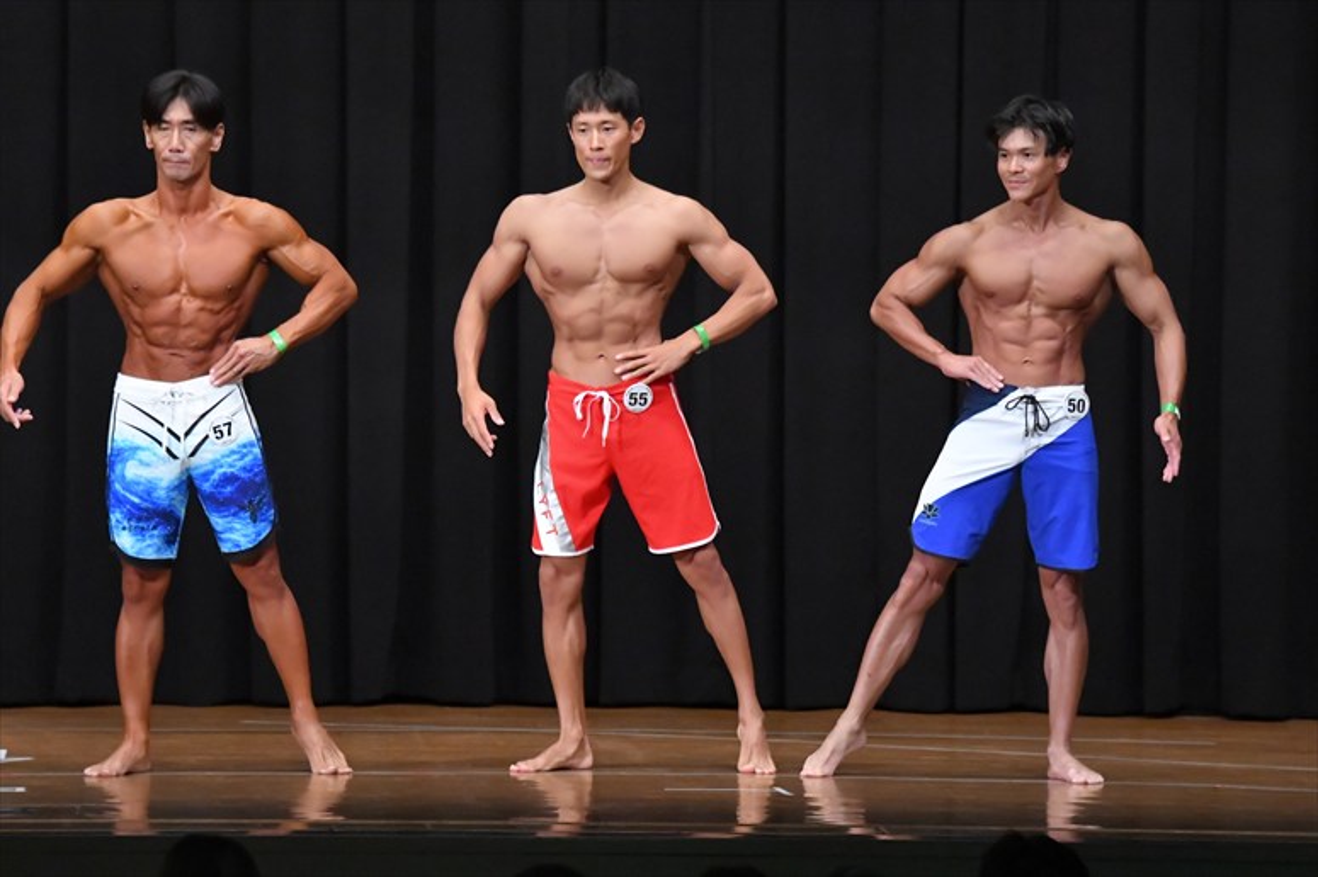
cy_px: 438
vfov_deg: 6.8
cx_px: 659
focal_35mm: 202
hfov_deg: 10.2
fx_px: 7392
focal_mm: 135
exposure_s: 1/400
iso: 8000
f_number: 5.6
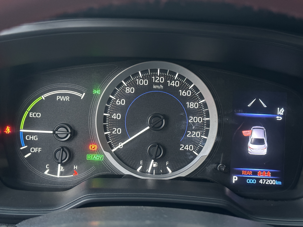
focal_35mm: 48
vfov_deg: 30.3
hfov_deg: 39.7
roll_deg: -3.3
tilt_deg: -21.0
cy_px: 114
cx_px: 152
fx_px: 420
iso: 640
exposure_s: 1/30
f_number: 1.78
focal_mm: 6.86
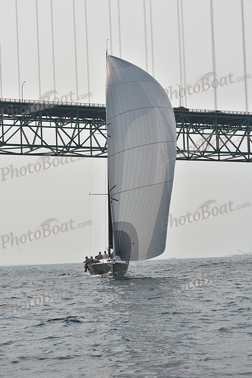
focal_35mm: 92
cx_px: 126
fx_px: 965
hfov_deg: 14.9
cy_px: 189
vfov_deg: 22.1
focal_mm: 92
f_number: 9
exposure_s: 1/1250
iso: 250
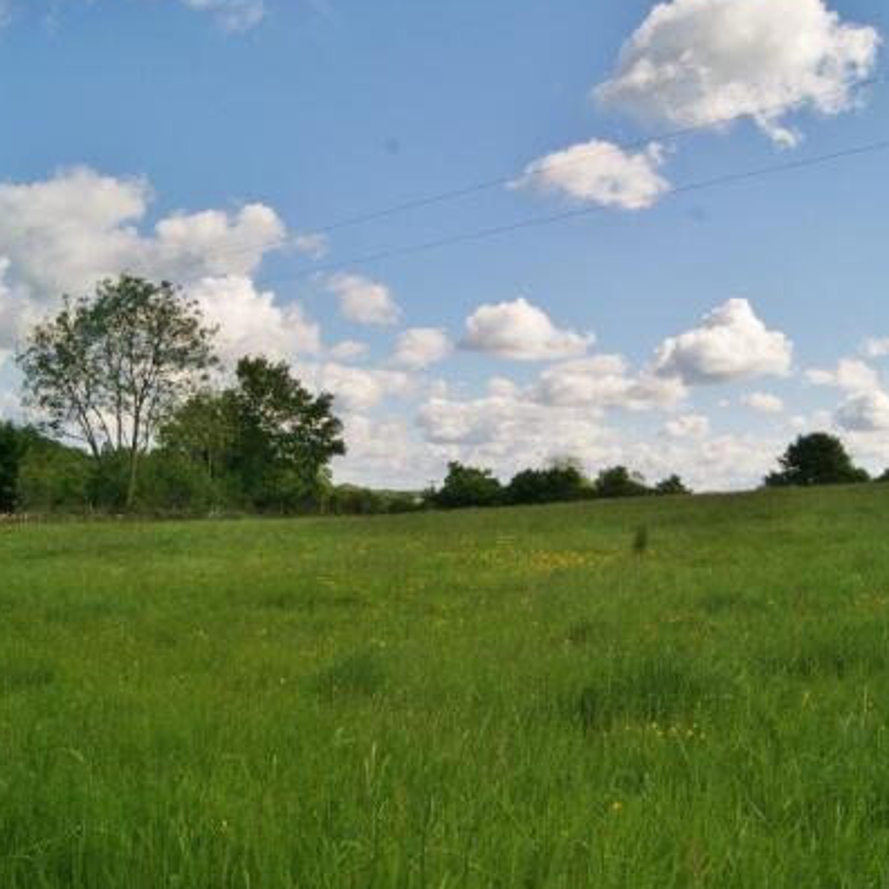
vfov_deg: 43.9
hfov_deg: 43.9
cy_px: 429
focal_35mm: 38
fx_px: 1104
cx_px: 460
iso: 100
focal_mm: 18
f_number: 16
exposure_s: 1/160
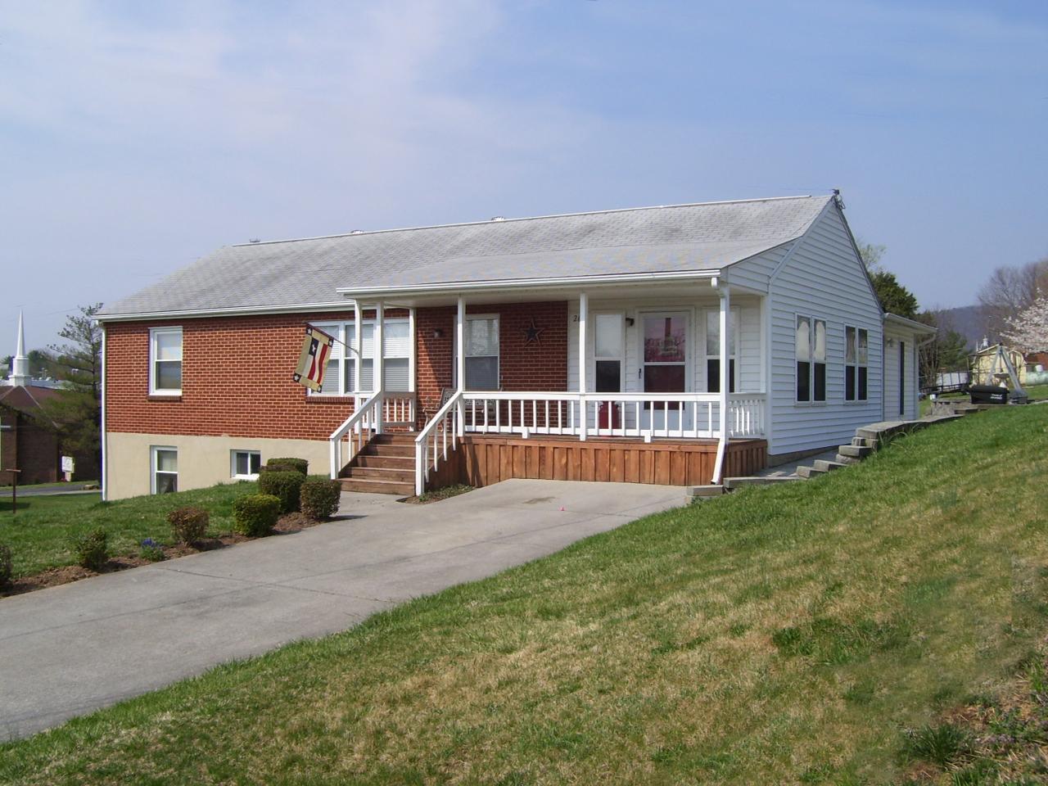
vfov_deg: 39.7
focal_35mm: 36
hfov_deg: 51.4
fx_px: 1090
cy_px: 393
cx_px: 524
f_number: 4.8
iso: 80
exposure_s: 1/750
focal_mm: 6
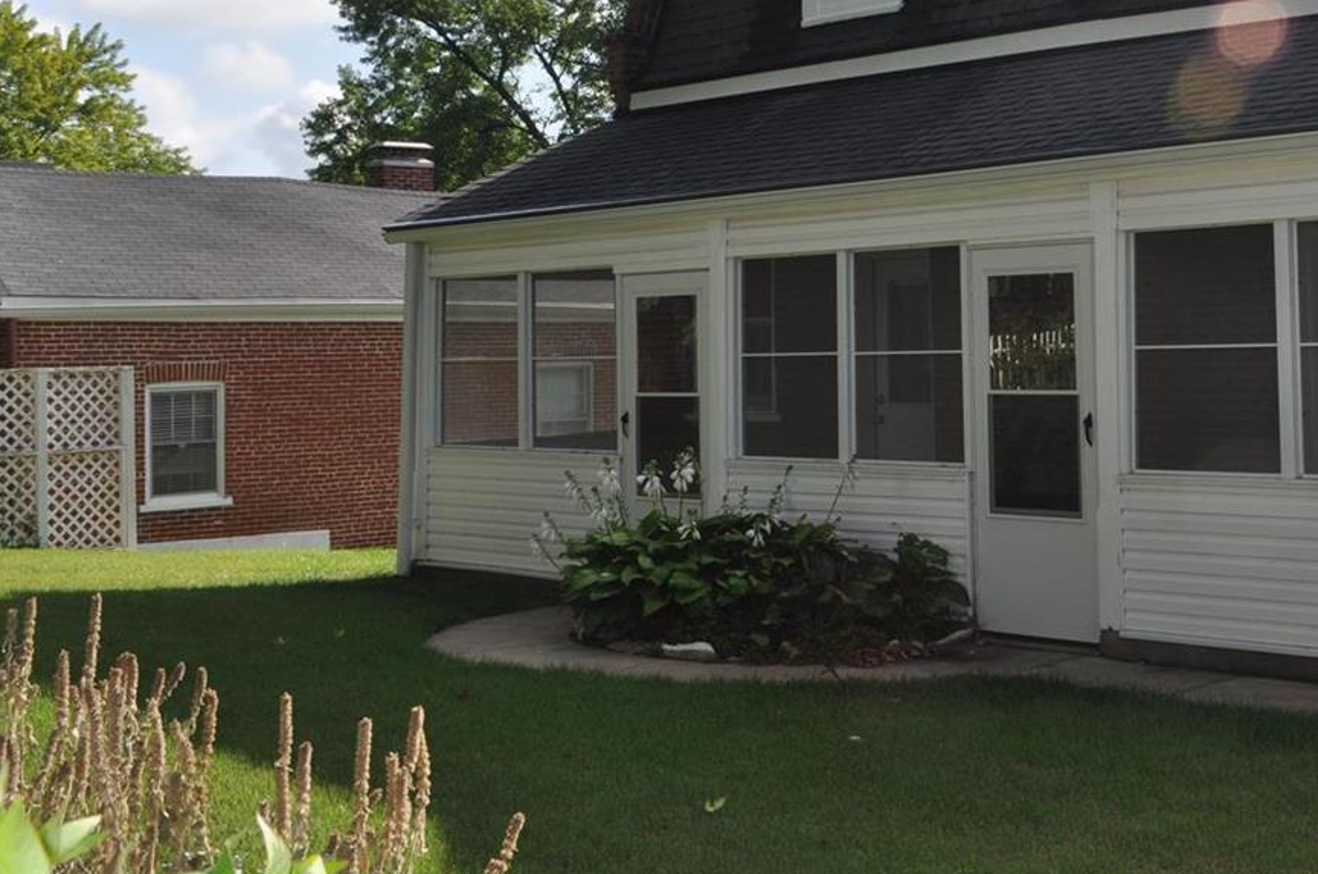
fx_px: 1827
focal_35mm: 50
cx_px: 1129
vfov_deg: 26.4
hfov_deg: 37.6
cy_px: 169
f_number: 13
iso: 200
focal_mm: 18
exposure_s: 1/200
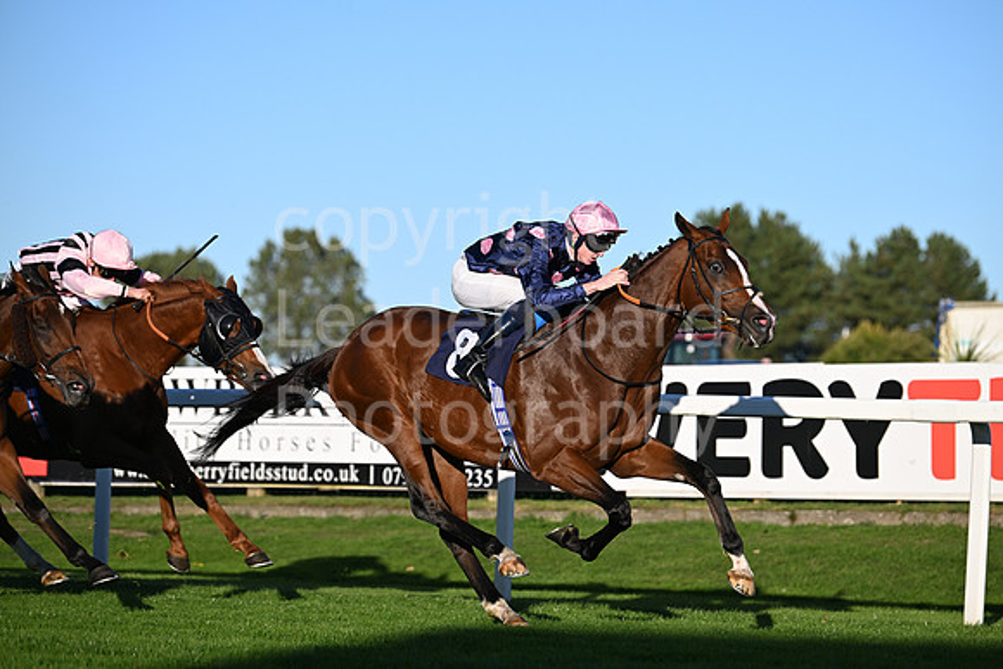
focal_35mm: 150
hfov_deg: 13.7
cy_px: 334
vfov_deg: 9.2
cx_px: 502
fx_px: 4180
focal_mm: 150
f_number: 4
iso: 400
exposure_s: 1/5000
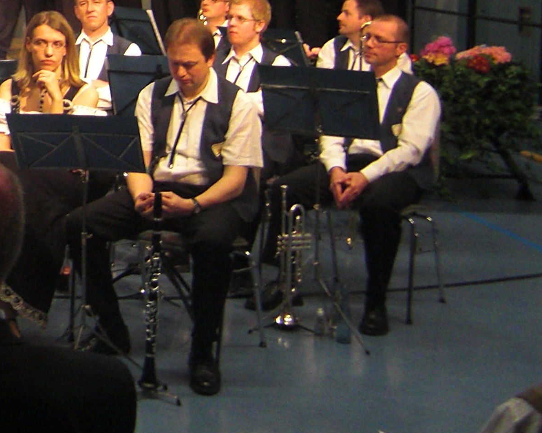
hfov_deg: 20.1
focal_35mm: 84
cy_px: -75
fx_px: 1348
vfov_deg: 17.5
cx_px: -232
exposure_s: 1/13
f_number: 2.6
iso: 200
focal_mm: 4.9
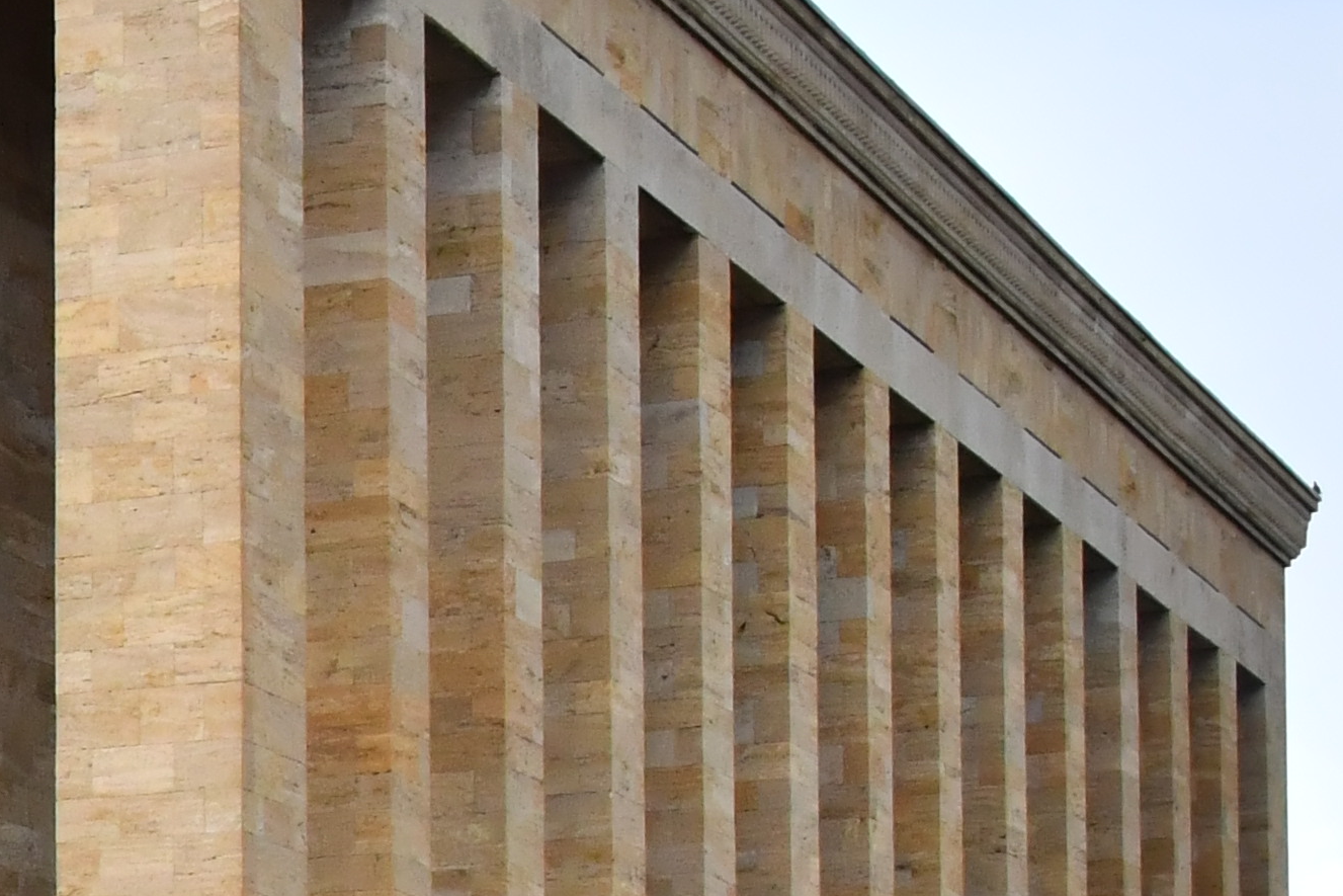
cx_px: -1091
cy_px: 1229
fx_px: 5633
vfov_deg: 8.9
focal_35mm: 151
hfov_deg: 12.4
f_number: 14
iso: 1000
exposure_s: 1/800
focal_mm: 24
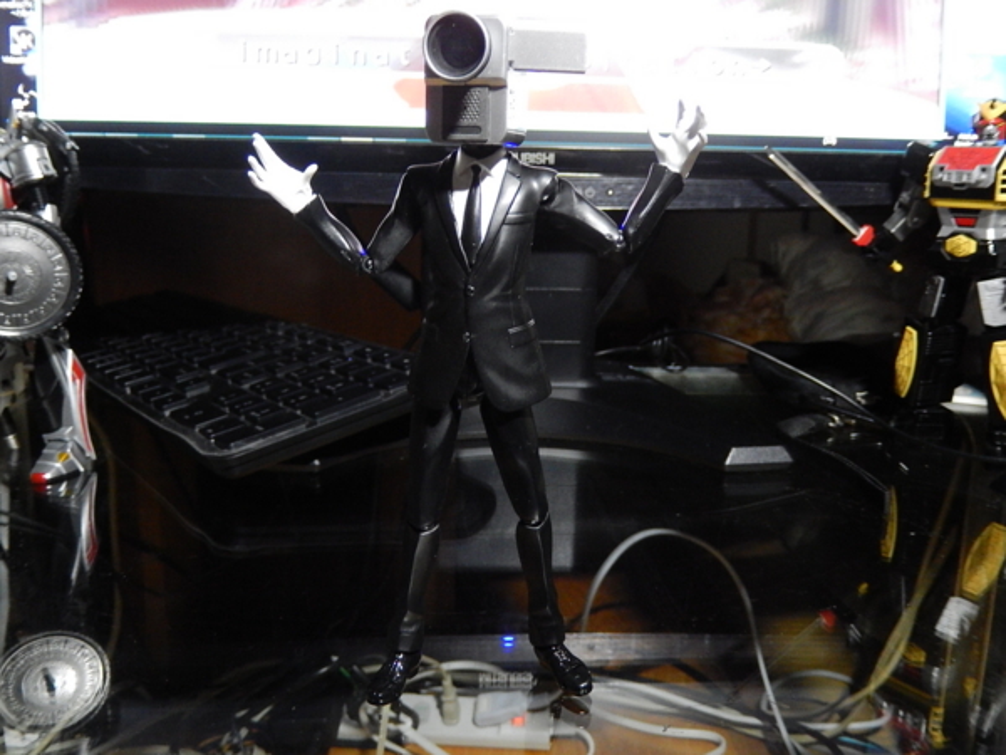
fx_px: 930
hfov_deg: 56.8
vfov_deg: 44.2
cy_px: 378
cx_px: 503
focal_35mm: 32
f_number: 3.8
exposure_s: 1/8
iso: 720
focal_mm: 5.7
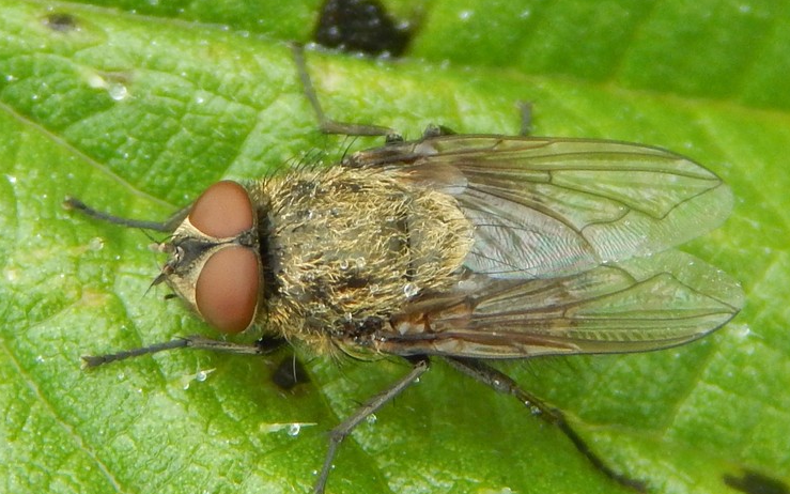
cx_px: 416
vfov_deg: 8.2
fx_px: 3445
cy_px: 288
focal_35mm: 160
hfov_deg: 13.1
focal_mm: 23.4
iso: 200
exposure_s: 1/30
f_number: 4.8
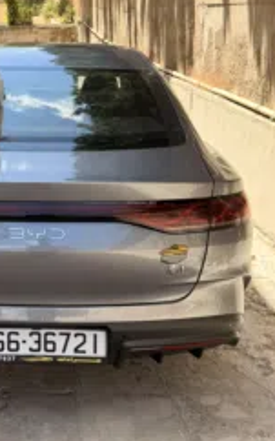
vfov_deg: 47.1
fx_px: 504
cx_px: 44
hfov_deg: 29.6
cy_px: 197
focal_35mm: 42
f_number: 1.78
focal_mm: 6.76
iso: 100
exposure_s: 1/1689
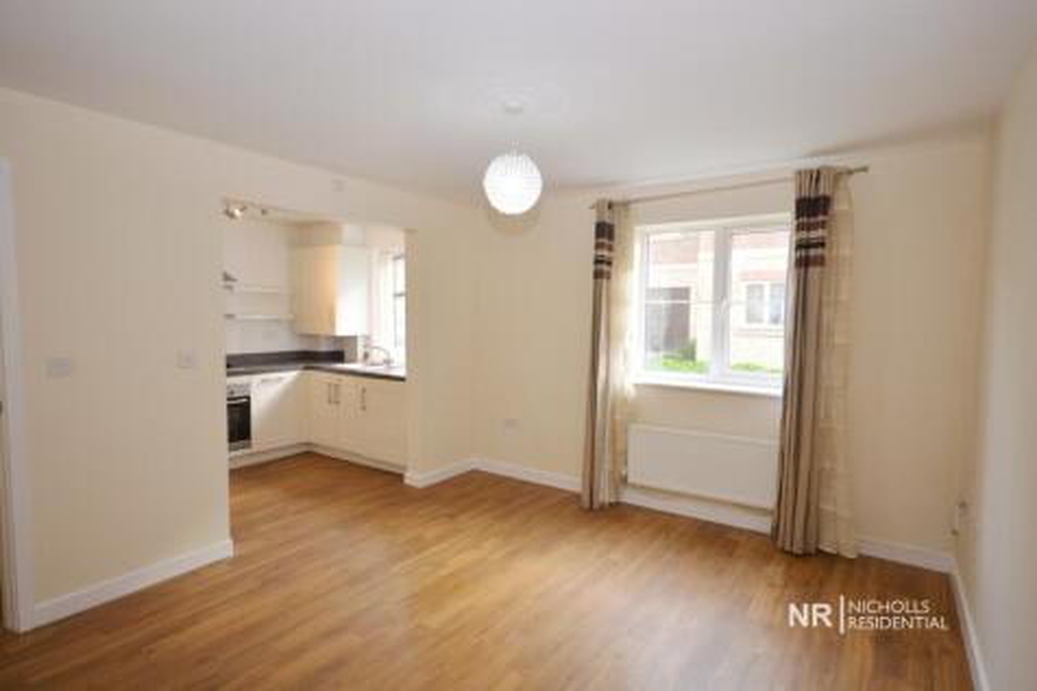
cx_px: 518
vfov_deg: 67.3
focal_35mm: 18
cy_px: 346
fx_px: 518
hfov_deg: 90.0
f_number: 5.6
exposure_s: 1/60
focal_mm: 12
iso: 800
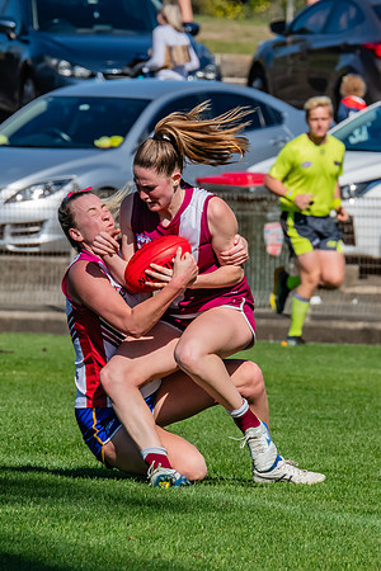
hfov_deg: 1.7
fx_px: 12910
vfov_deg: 2.5
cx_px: 178
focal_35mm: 813
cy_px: 243
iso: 800
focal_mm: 420
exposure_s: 1/1250
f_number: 13
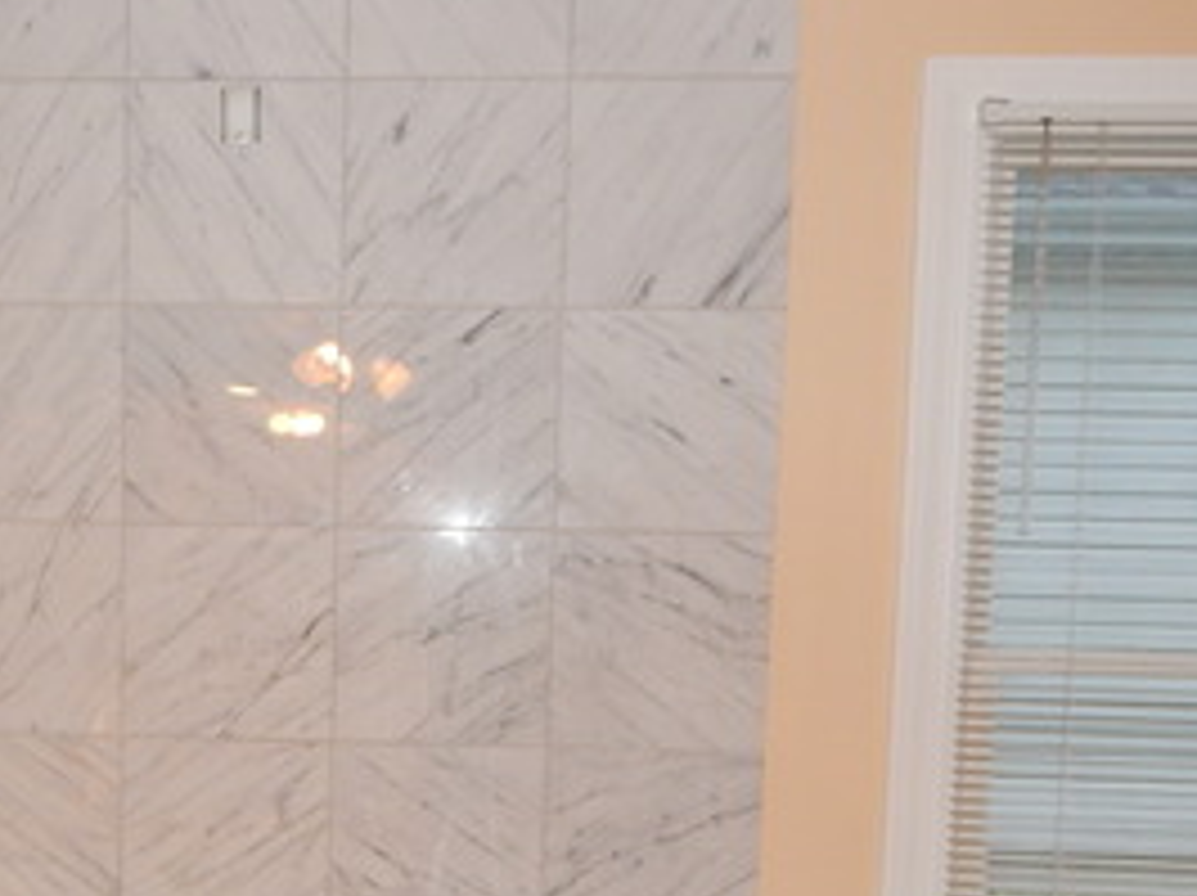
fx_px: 1831
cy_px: 779
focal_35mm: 53
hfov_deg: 35.3
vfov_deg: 26.7
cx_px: 284
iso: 200
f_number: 3
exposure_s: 1/30
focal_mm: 4
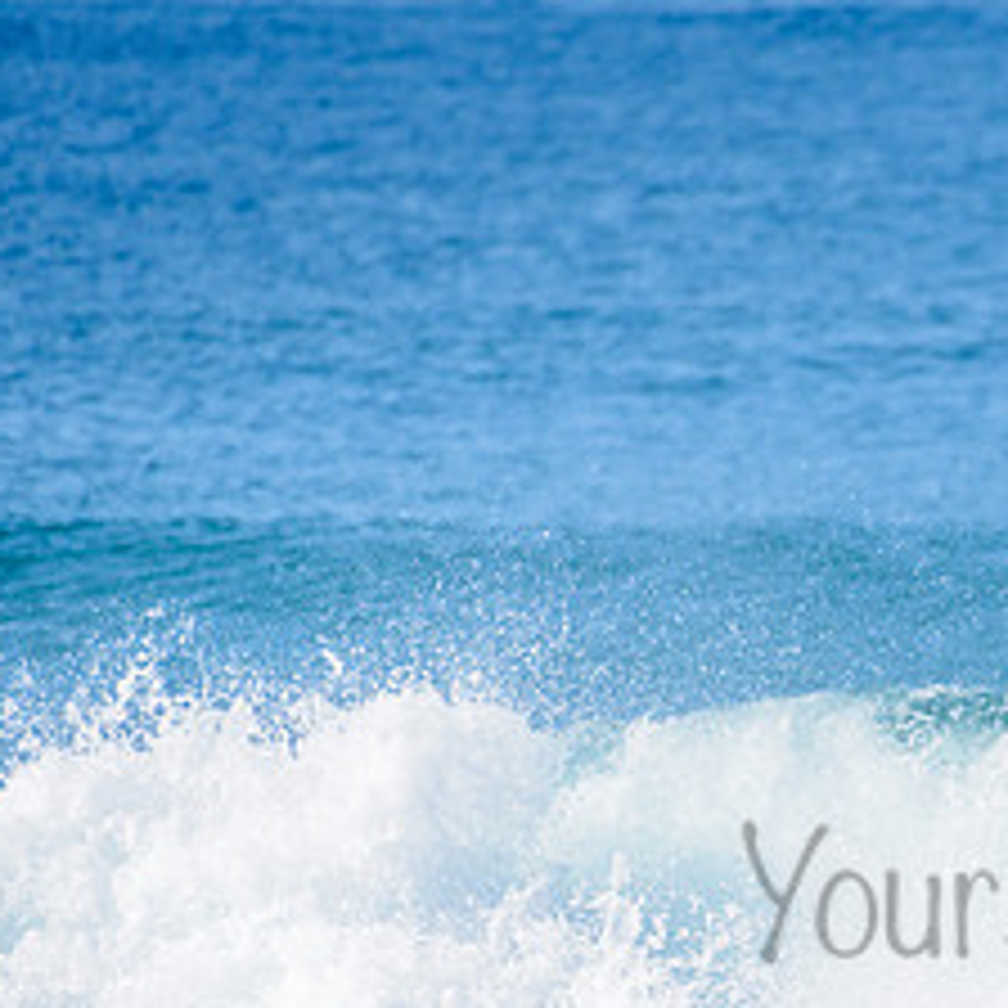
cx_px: 1206
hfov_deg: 1.6
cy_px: 853
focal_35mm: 1111
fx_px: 36602
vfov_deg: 1.6
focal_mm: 500
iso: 200
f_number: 5.6
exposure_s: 1/2000
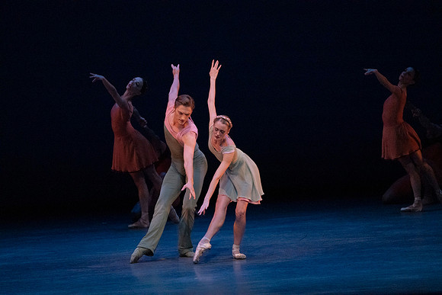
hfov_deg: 6.1
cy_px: 148
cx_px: 221
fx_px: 4163
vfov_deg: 4.1
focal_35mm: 339
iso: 16000
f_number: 7.1
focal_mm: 339
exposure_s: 1/400
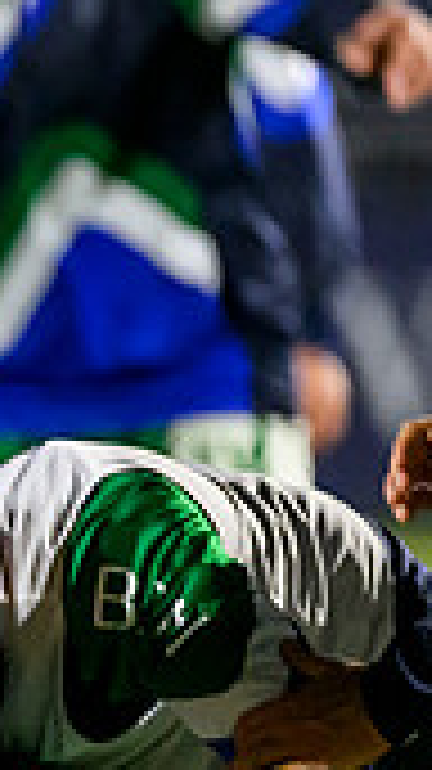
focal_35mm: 1765
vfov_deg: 1.2
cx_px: -1095
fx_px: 35996
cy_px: 786
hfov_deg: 0.7
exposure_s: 1/800
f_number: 3.2
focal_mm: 400
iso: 8000
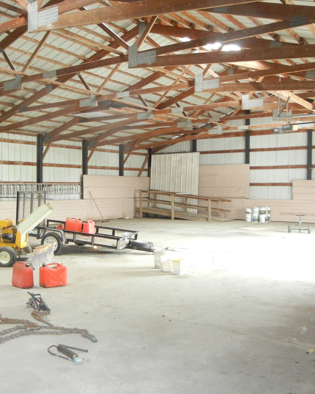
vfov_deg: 45.8
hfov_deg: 37.0
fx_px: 466
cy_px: 201
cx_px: 110
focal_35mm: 40
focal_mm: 5.4
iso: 482
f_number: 3.5
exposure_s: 1/30
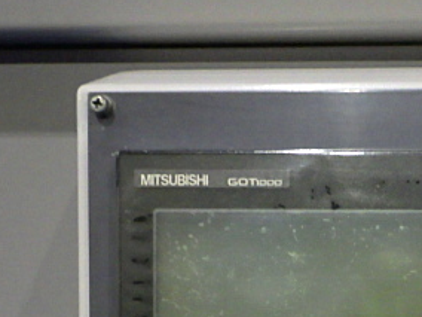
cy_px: 350
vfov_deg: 22.0
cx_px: 435
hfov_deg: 28.6
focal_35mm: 63
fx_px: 768
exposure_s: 1/45
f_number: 3.5
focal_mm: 5
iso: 1600
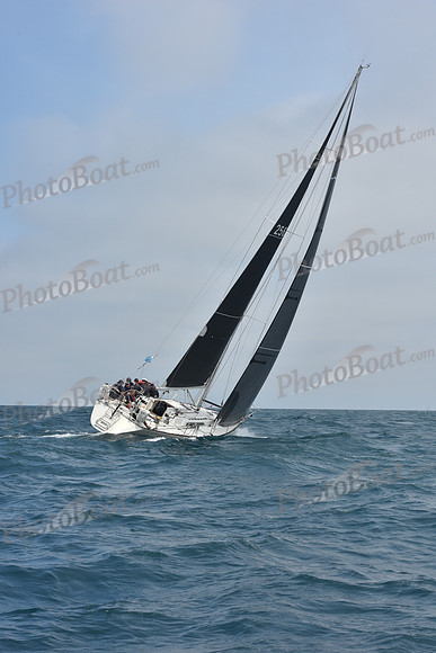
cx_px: 218
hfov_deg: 19.5
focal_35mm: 70
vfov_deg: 28.8
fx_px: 1271
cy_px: 326
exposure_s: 1/800
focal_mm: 70
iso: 250
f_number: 10
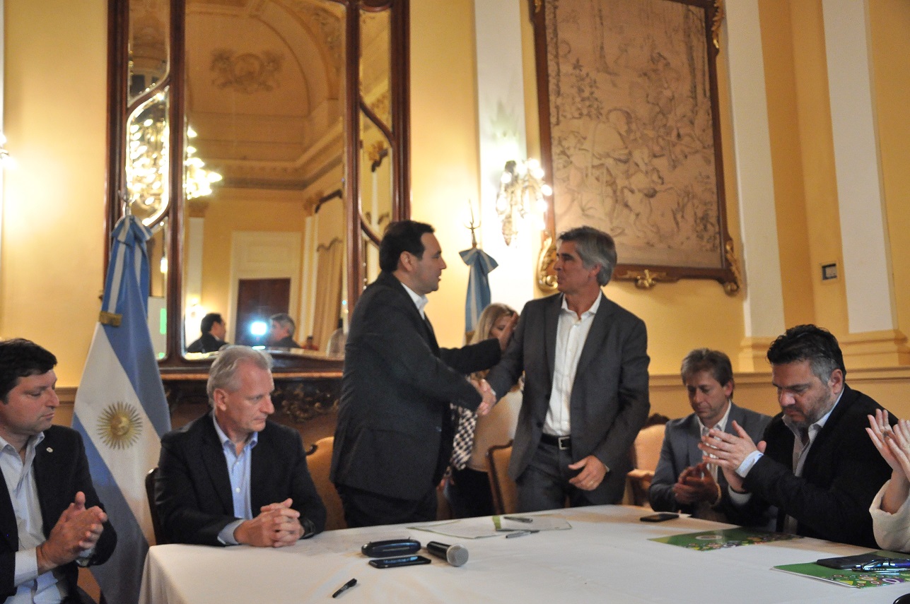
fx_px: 833
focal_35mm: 33
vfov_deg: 39.9
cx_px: 455
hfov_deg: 57.3
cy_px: 302
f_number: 3.8
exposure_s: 1/100
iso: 2000
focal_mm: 22
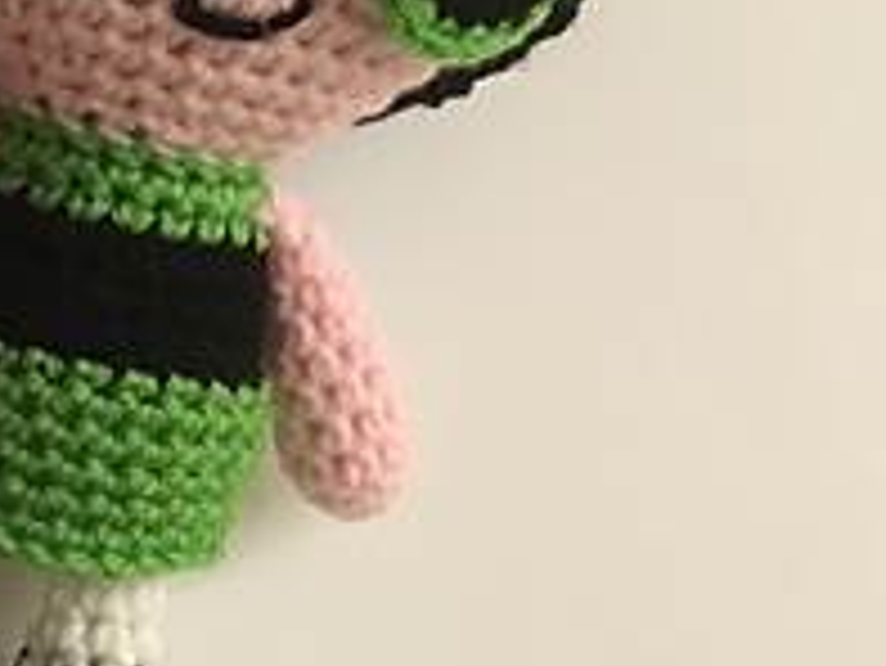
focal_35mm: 94
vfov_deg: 15.5
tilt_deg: -83.0
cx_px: -477
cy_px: 18
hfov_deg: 18.3
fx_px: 2407
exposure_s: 1/15
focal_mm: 4.15
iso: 400
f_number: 2.2
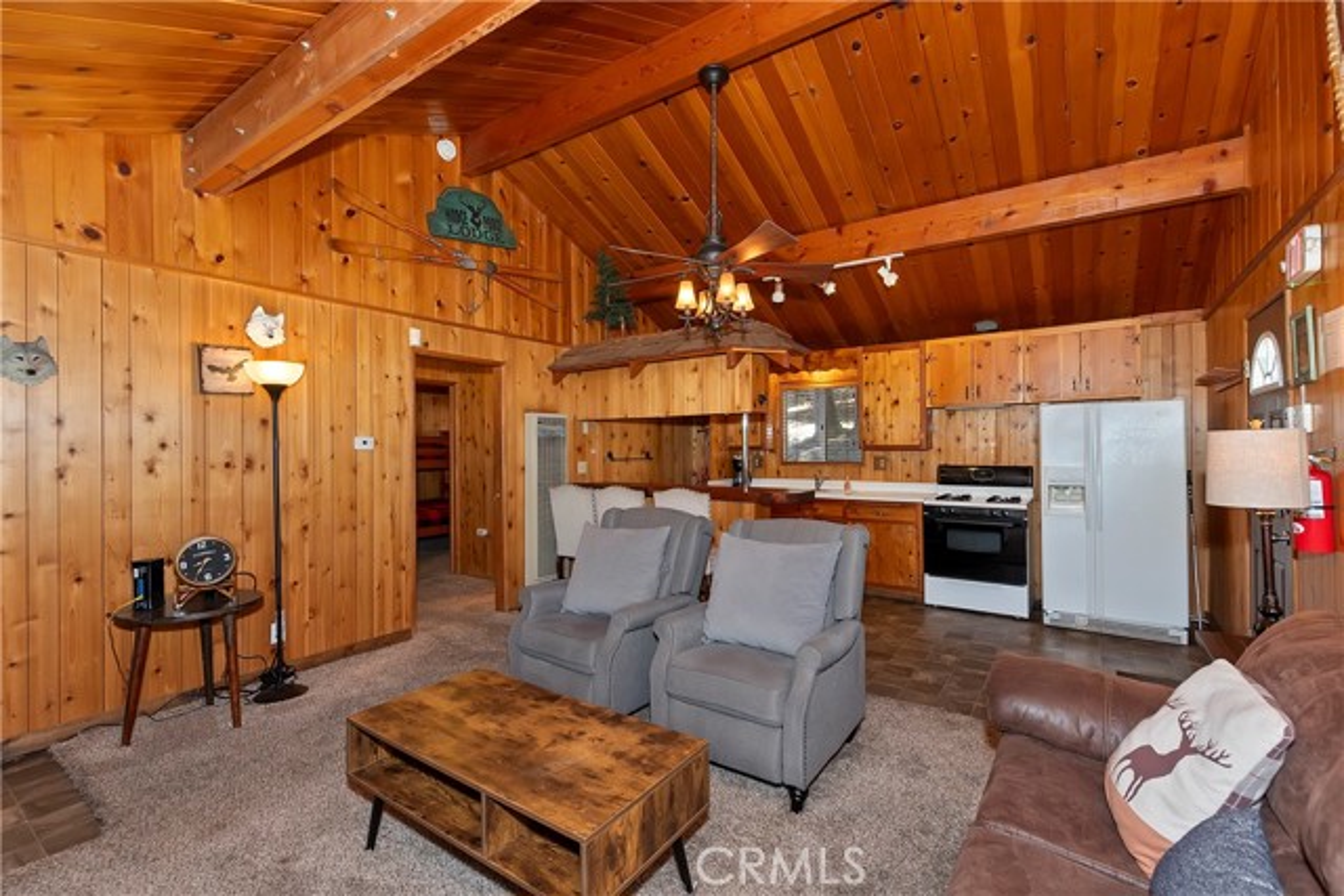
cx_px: 672
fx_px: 560
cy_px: 448
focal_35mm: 15
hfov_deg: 100.4
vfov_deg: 77.4
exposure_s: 1/30
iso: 400
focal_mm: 10
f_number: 8
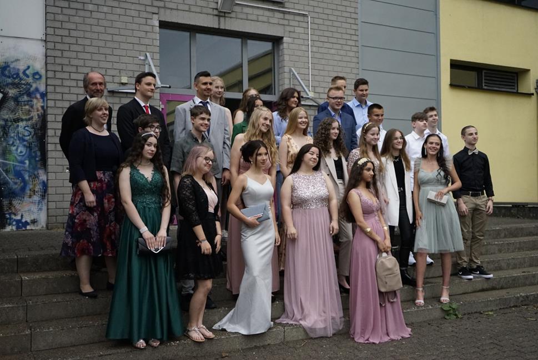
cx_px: 269
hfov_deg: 51.8
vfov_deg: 36.0
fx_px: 553
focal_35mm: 37
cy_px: 180
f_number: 4
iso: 4000
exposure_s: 1/4000
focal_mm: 37
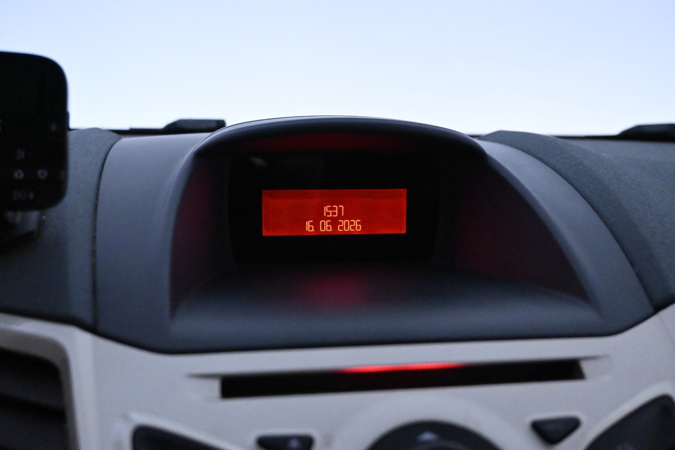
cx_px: 338
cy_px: 225
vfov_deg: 39.1
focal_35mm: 34
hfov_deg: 56.1
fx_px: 633
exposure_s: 1/320
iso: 10000
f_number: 4
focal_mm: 22.5
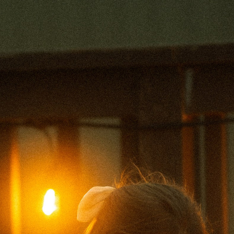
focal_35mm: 369
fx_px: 2822
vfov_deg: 4.7
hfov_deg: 4.7
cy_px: 312
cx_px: 71
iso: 250
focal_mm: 56
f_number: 1.4
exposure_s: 1/60
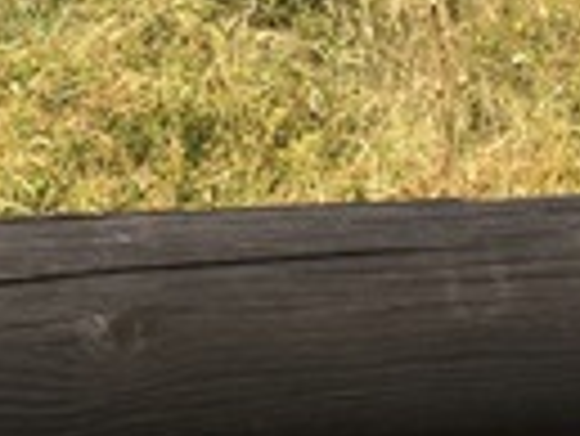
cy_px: -225
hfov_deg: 14.0
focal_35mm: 136
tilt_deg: +9.4
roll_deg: -1.5
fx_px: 2281
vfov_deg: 10.5
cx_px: -164
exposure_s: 1/1040
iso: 25
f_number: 2.2
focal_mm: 4.15
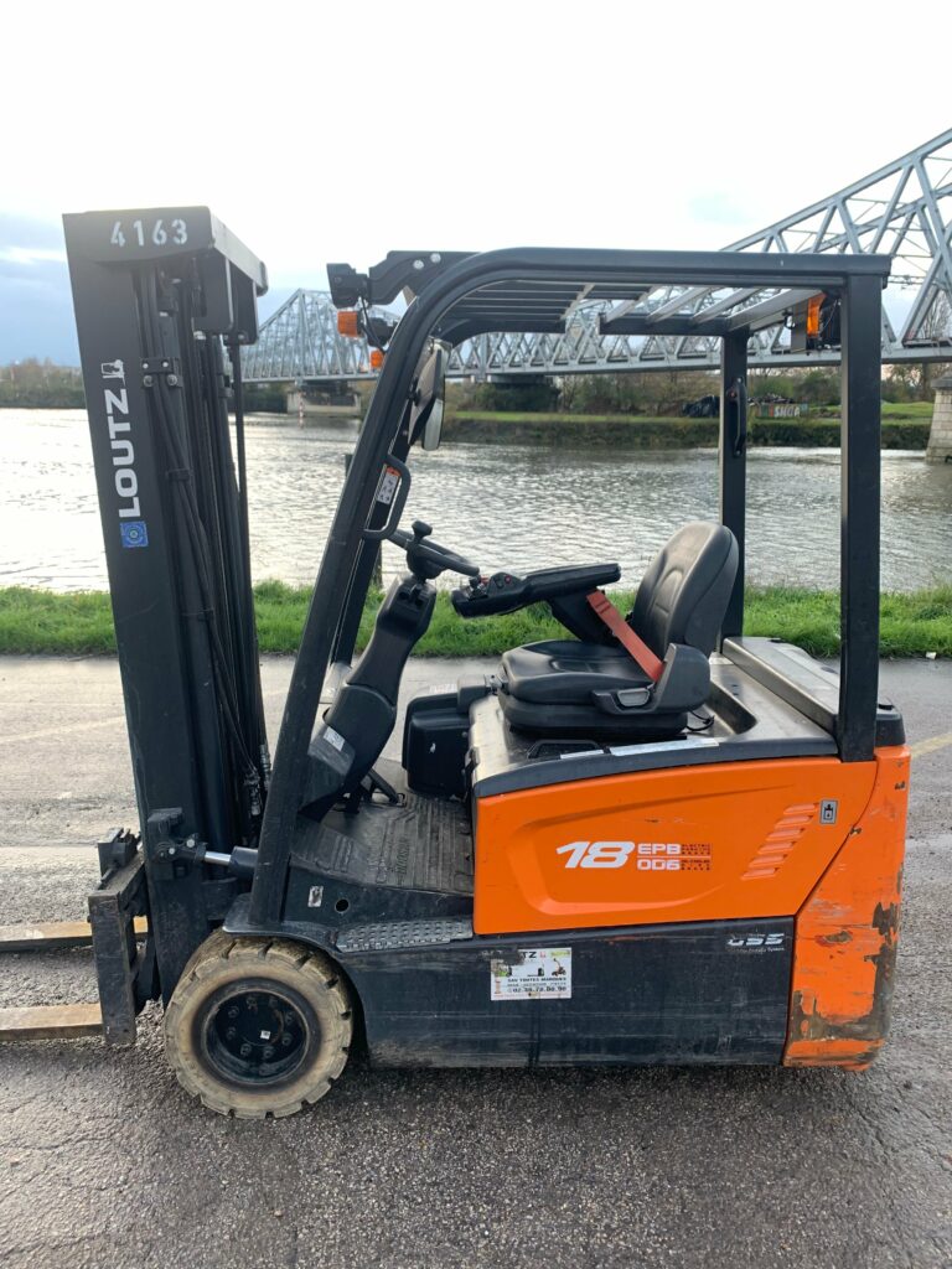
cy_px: 634
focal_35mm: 26
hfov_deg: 53.1
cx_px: 476
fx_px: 953
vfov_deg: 67.3
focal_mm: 4.25
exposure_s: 1/100
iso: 100
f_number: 1.8
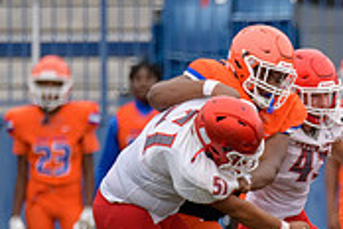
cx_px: 540
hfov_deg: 2.1
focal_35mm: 1001
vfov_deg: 1.4
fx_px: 9537
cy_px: 228
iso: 560
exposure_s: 1/800
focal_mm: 300
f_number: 2.8
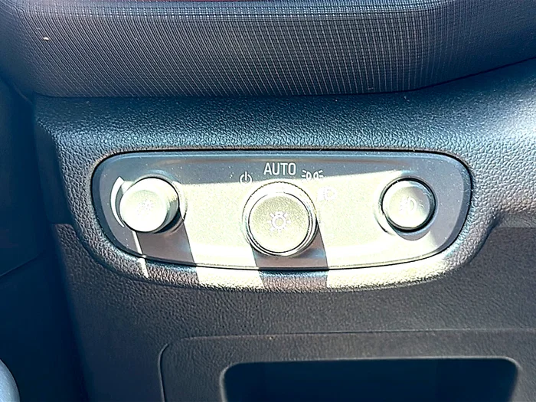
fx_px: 697
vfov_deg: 32.2
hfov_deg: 42.1
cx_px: 268
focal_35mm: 45
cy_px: 201
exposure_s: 1/41
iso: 100
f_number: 1.78
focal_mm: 6.86
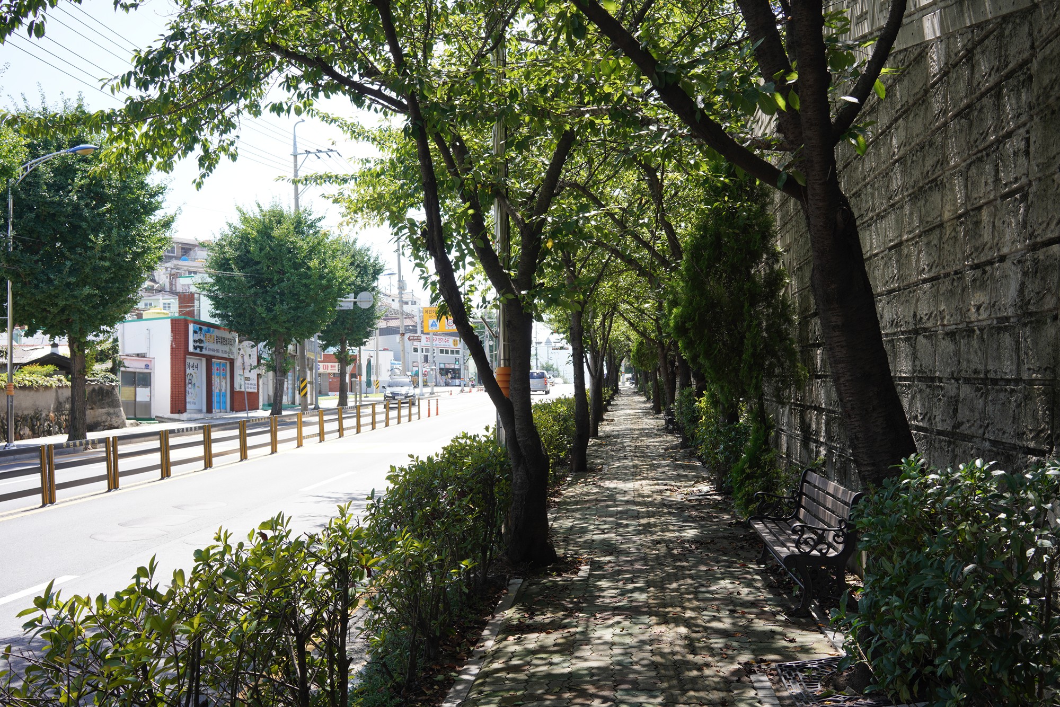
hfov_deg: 54.4
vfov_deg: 37.9
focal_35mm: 35
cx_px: 530
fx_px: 1031
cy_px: 354
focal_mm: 35
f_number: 9
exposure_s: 1/100
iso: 200
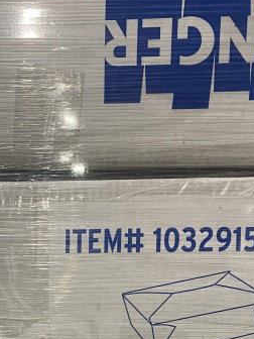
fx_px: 616
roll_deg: +0.2
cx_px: 32
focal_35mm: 63
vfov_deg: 27.4
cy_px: 398
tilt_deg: -10.4
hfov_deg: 22.8
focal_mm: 4.25
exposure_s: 1/73
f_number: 1.8
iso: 125
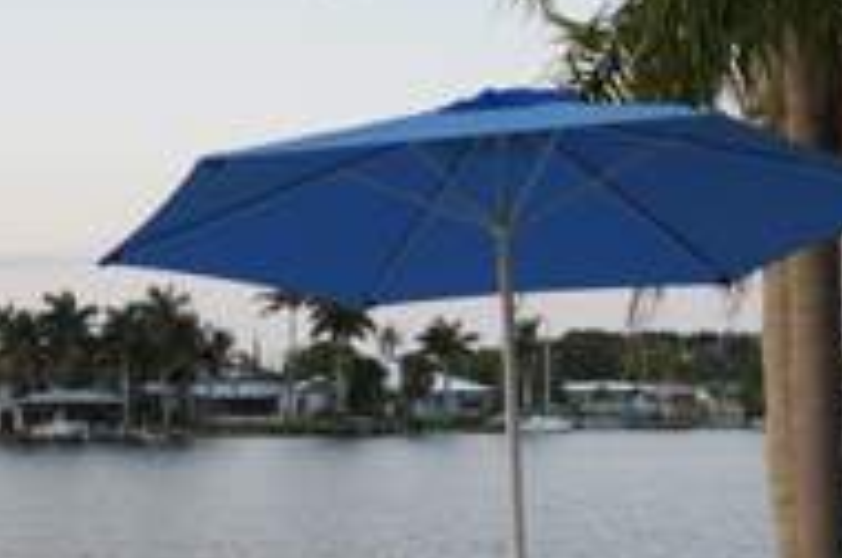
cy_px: 469
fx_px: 1891
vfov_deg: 16.6
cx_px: 195
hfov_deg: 24.8
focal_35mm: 81
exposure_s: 1/160
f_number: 4
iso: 200
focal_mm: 32
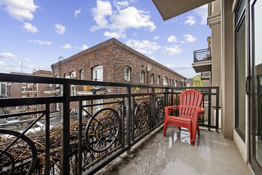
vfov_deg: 81.3
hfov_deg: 104.2
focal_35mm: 14
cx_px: 131
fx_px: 102
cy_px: 88
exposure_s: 1/10
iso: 800
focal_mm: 14
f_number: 8
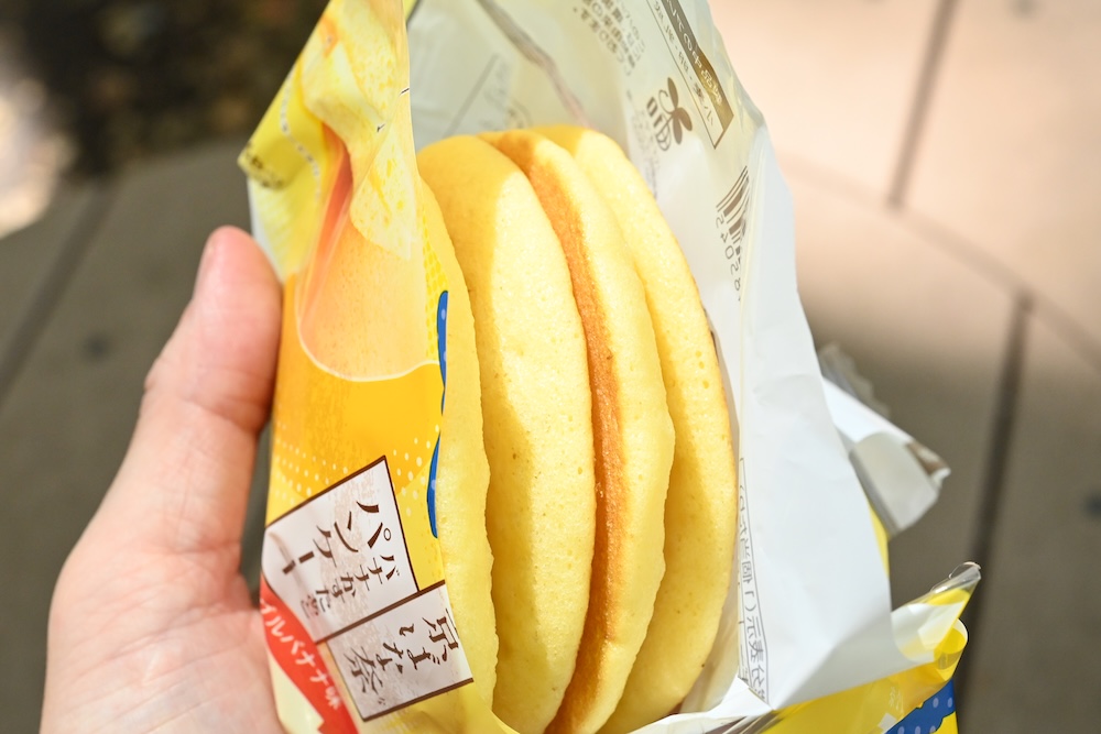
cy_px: 367
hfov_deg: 33.4
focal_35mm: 60
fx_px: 1835
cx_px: 550
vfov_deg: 22.6
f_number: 11
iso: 3200
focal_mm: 60
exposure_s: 1/320
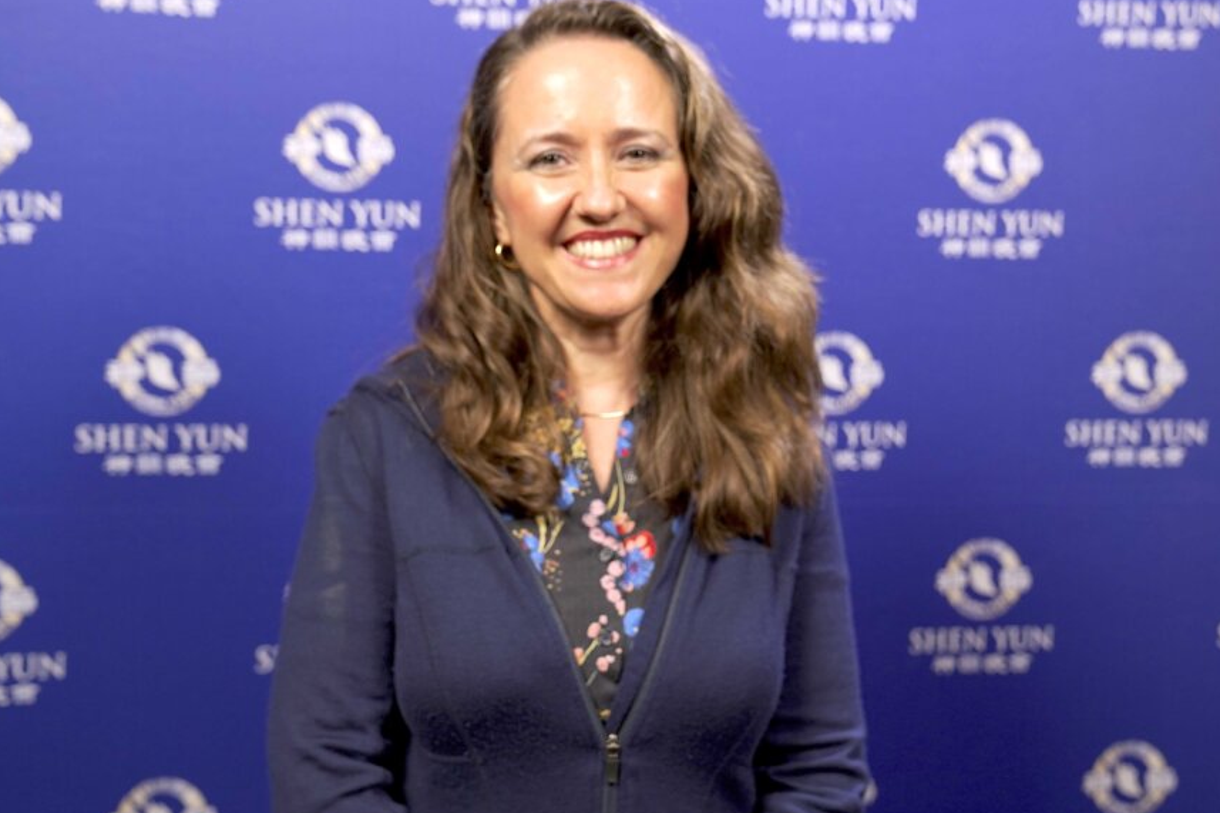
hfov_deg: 34.5
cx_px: 673
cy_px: 390
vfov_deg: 23.4
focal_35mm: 58
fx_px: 1965
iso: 800
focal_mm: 46
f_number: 3.5
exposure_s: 1/50
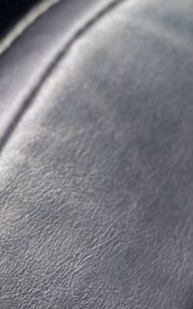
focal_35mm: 380
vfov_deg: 5.2
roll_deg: +1.6
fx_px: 3201
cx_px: 805
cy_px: -649
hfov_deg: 3.3
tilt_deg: -23.2
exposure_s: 1/50
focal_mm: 6.86
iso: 160
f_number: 1.78
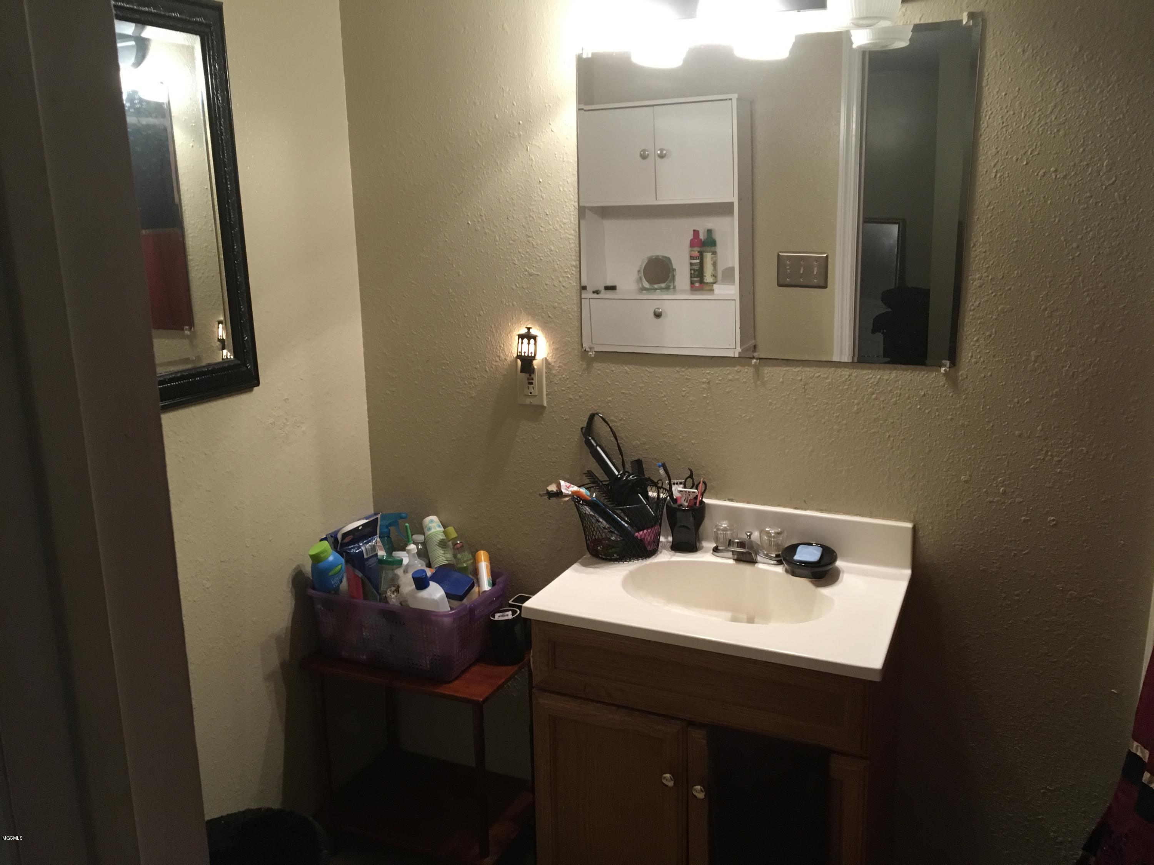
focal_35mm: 29
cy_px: 432
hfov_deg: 61.7
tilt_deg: -11.5
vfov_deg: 48.2
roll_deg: +1.2
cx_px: 577
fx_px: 967
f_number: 2.2
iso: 125
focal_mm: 4.15
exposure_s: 1/30
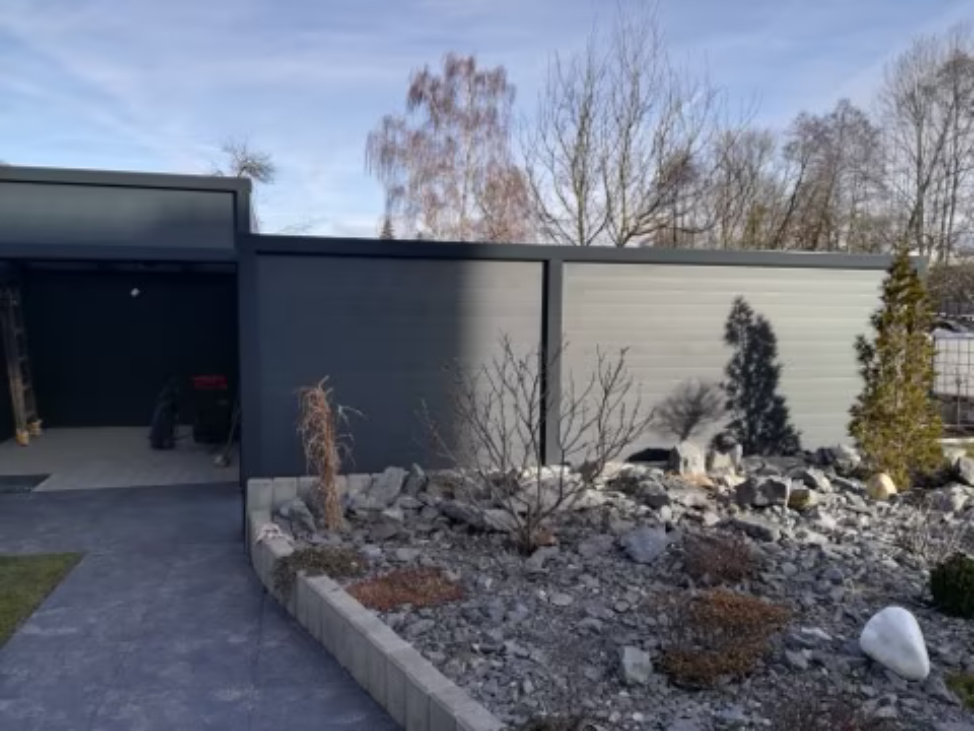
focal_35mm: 26
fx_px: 732
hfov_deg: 67.3
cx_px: 487
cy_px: 366
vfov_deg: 53.1
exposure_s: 1/576
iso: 50
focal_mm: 3.83
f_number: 2.2
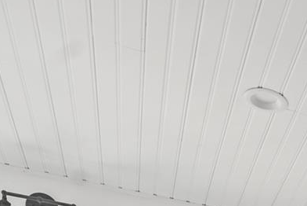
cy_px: 513
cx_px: 503
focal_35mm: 73
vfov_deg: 13.2
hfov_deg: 21.5
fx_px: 623
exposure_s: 1/10
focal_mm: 14
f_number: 7.1
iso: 320
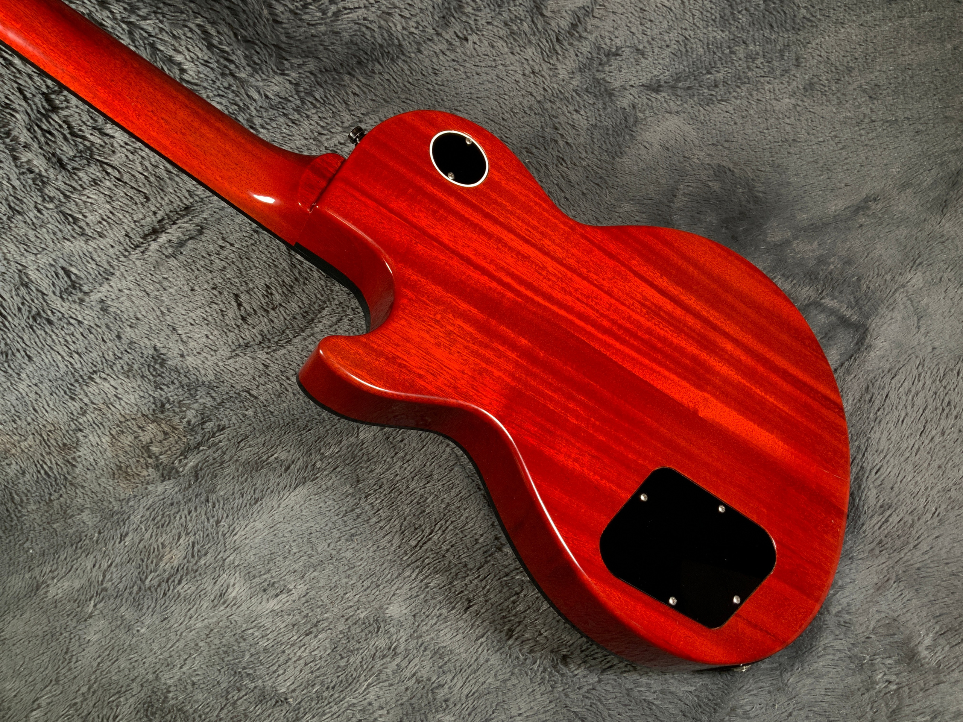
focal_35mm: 29
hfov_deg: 61.7
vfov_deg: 48.2
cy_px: 361
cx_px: 482
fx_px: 807
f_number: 1.8
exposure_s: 1/104
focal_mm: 3
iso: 64
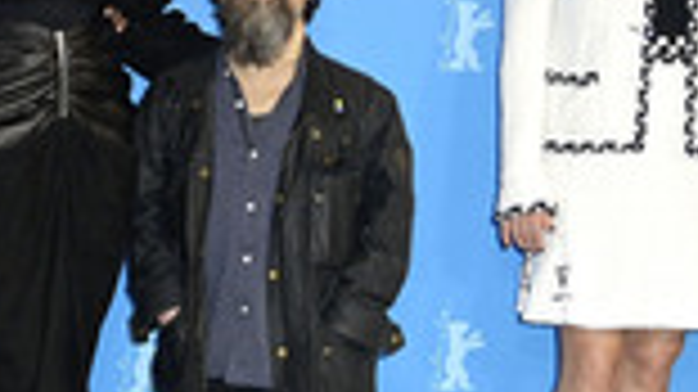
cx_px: 187
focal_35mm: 128
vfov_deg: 9.4
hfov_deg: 16.7
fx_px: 2368
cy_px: 104
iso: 1000
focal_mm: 42
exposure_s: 1/250
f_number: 5.6
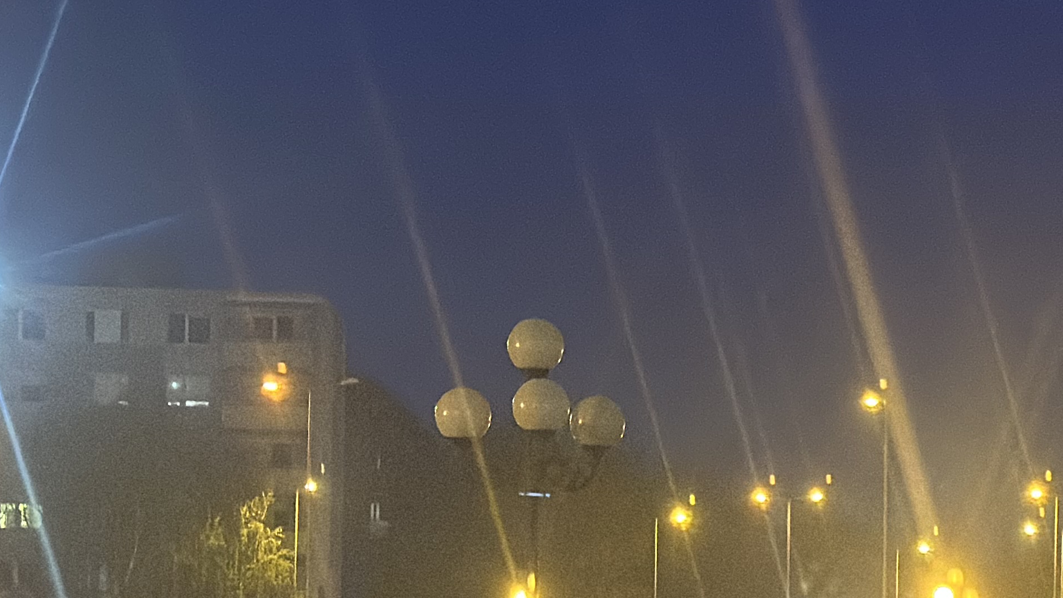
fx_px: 3129
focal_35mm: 111
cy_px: 555
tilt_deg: +1.9
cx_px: 884
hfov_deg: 19.1
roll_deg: -1.7
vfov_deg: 10.8
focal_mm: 6.86
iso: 1000
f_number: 1.78
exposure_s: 1/25
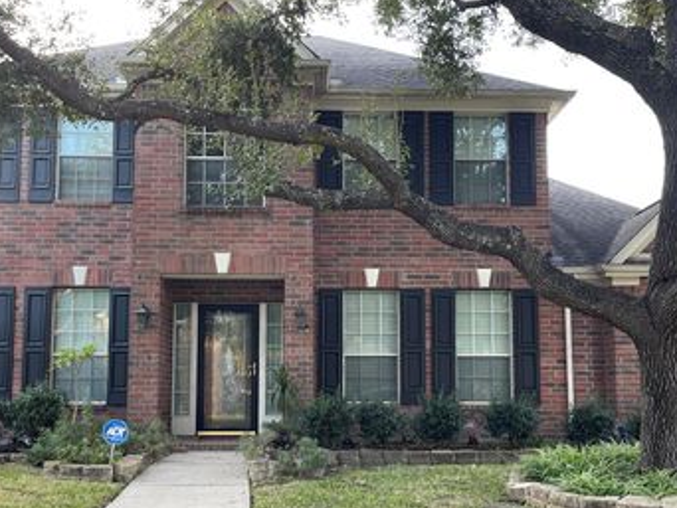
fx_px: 744
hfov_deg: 48.9
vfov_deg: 37.5
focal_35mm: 38
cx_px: 319
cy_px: 327
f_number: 1.6
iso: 100
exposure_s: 1/121
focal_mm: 5.1
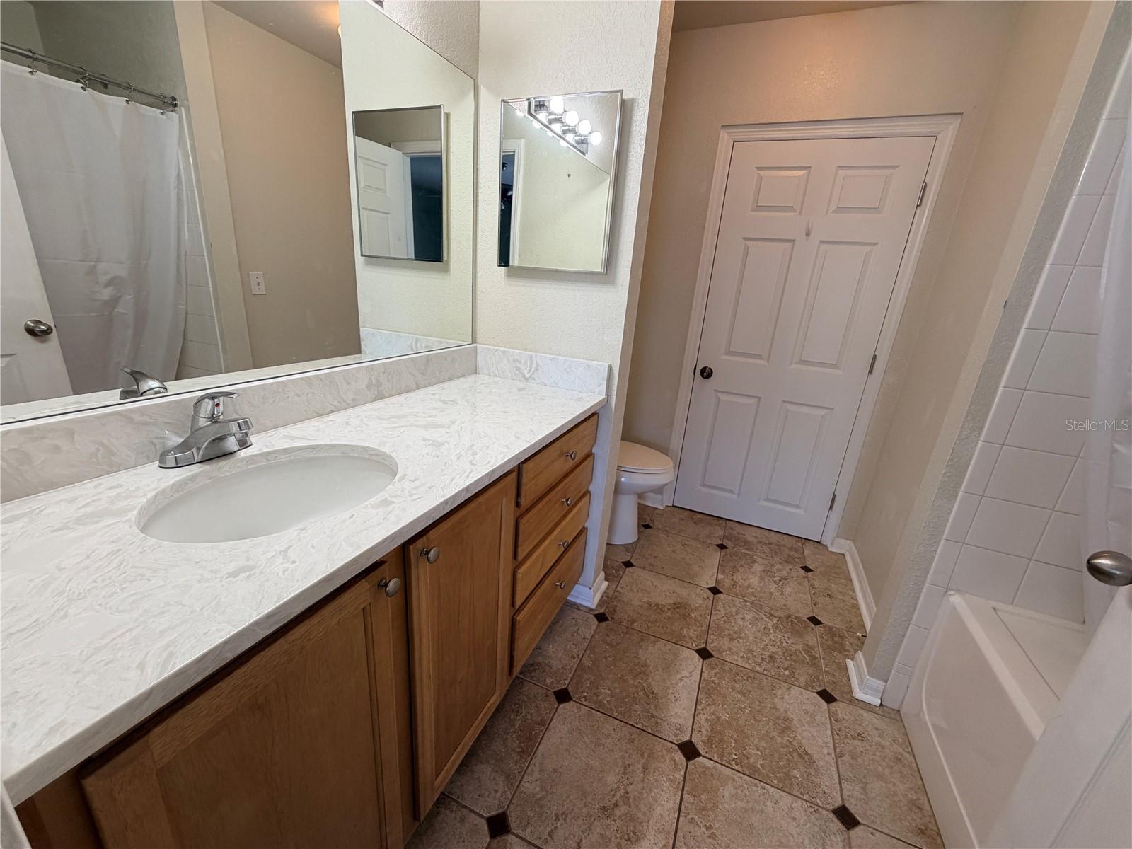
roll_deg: -4.4
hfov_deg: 102.1
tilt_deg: -18.0
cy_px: 424
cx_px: 566
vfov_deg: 85.7
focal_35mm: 14
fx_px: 458
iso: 160
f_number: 2.2
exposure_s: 1/120
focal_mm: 2.22
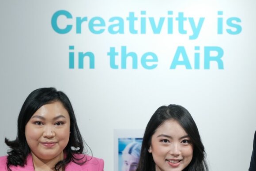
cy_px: 110
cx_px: 179
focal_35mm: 95
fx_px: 676
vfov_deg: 14.4
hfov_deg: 21.3
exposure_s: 1/100
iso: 320
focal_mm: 34.2
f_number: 2.8
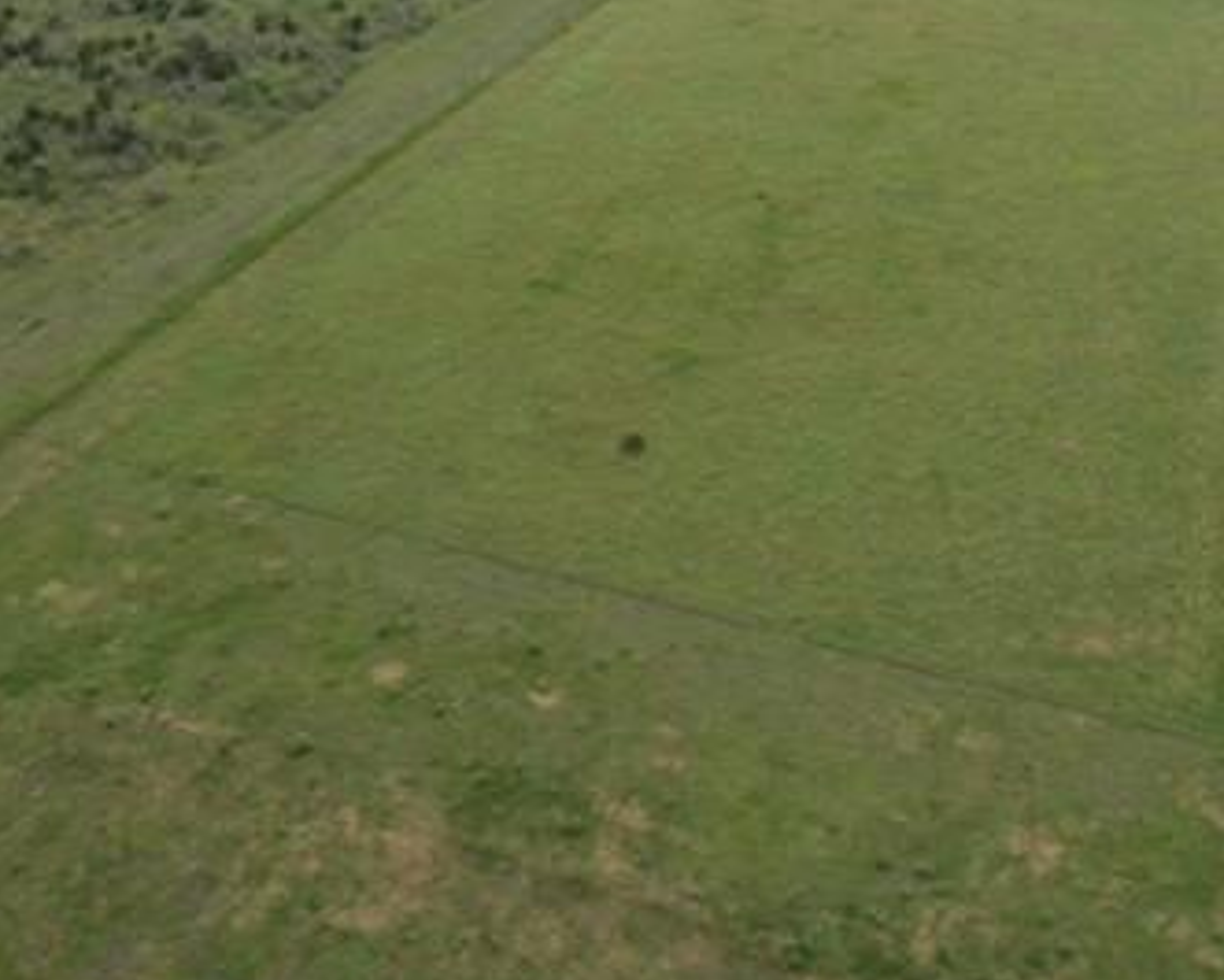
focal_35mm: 40
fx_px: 1449
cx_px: 699
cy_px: 222
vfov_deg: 36.3
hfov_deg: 45.7
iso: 100
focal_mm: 8.38
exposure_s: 1/1250
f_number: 2.8
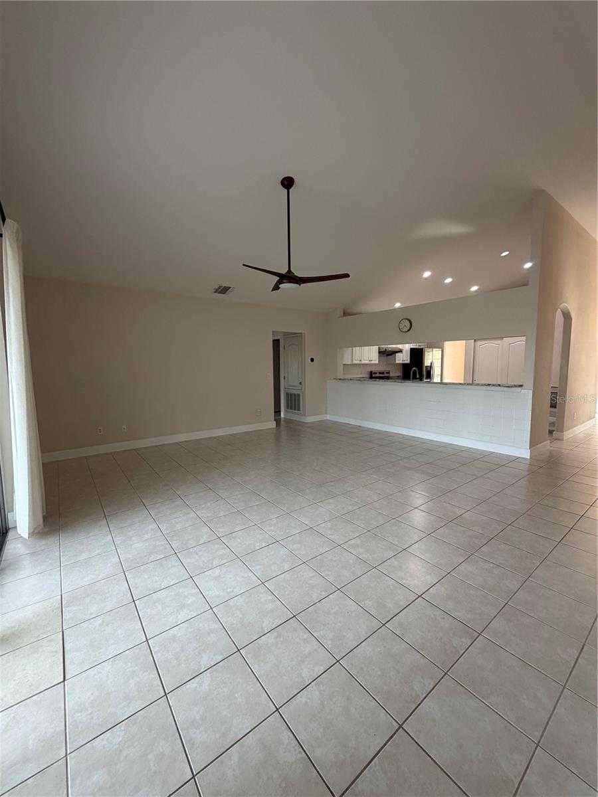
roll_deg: +0.1
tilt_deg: -5.6
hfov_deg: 85.7
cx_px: 299
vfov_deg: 102.1
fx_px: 322
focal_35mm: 14
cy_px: 398
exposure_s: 1/120
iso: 200
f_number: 2.2
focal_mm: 2.22
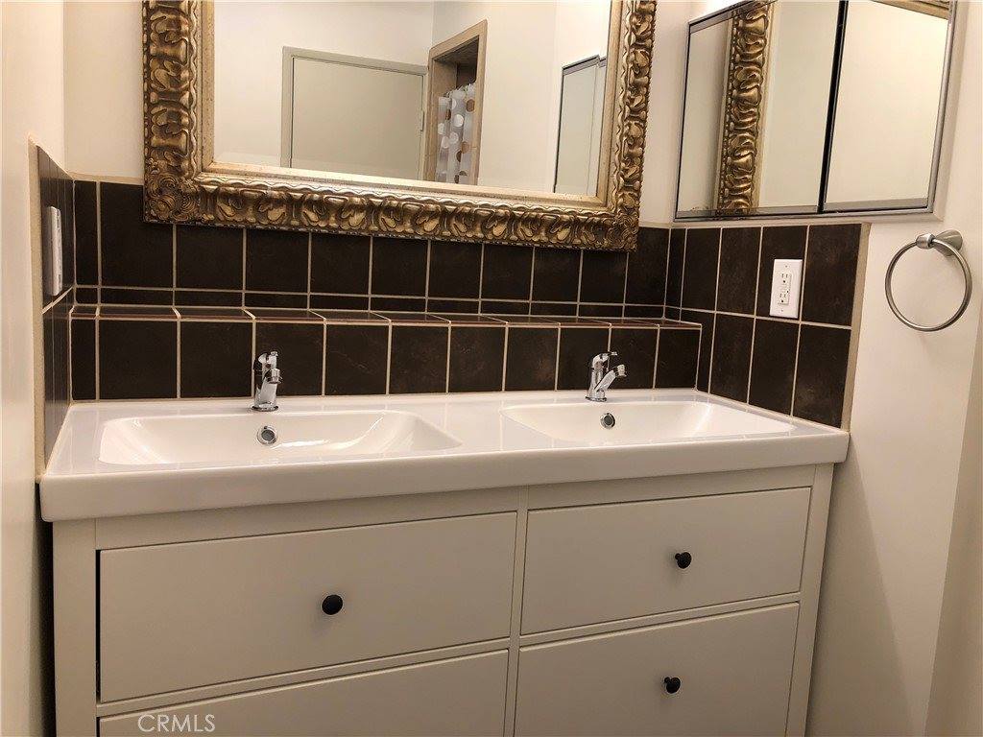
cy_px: 368
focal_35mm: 28
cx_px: 492
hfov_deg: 63.4
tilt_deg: -7.0
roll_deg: -3.1
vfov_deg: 49.7
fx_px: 795
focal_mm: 4
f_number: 1.8
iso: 64
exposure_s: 1/120
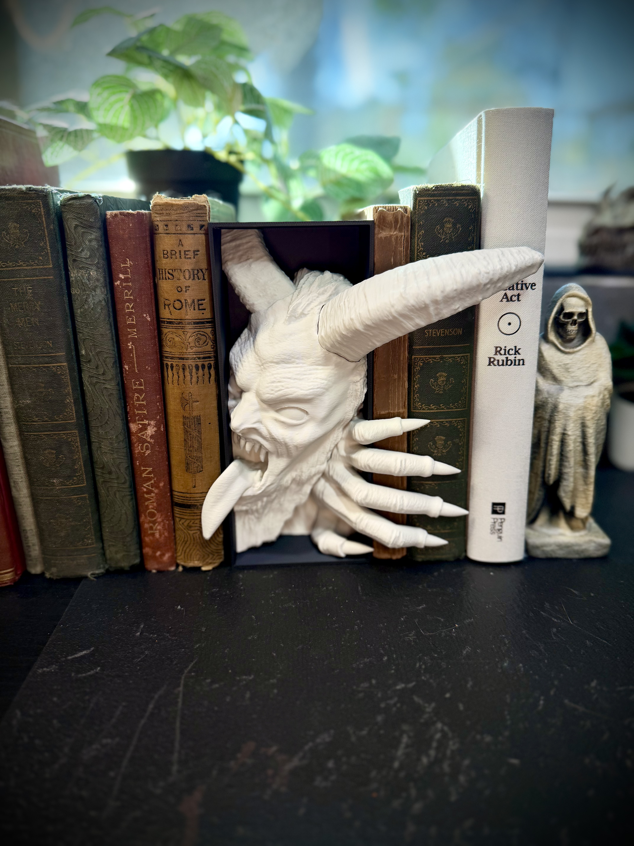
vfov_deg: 71.6
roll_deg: -0.7
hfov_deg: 56.8
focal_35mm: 24
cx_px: 317
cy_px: 423
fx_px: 586
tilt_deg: -16.8
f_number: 1.78
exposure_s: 1/200
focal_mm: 6.76
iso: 100
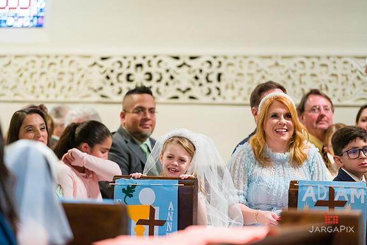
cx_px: 185
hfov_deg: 10.2
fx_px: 2060
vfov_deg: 6.8
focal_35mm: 202
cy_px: 123
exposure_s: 1/200
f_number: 3.2
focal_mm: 200
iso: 6400
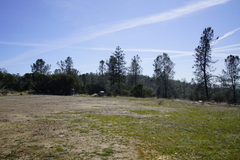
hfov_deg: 54.4
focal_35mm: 35
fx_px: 233
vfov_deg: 37.9
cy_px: 80
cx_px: 120
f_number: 14
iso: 100
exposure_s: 1/125
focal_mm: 35
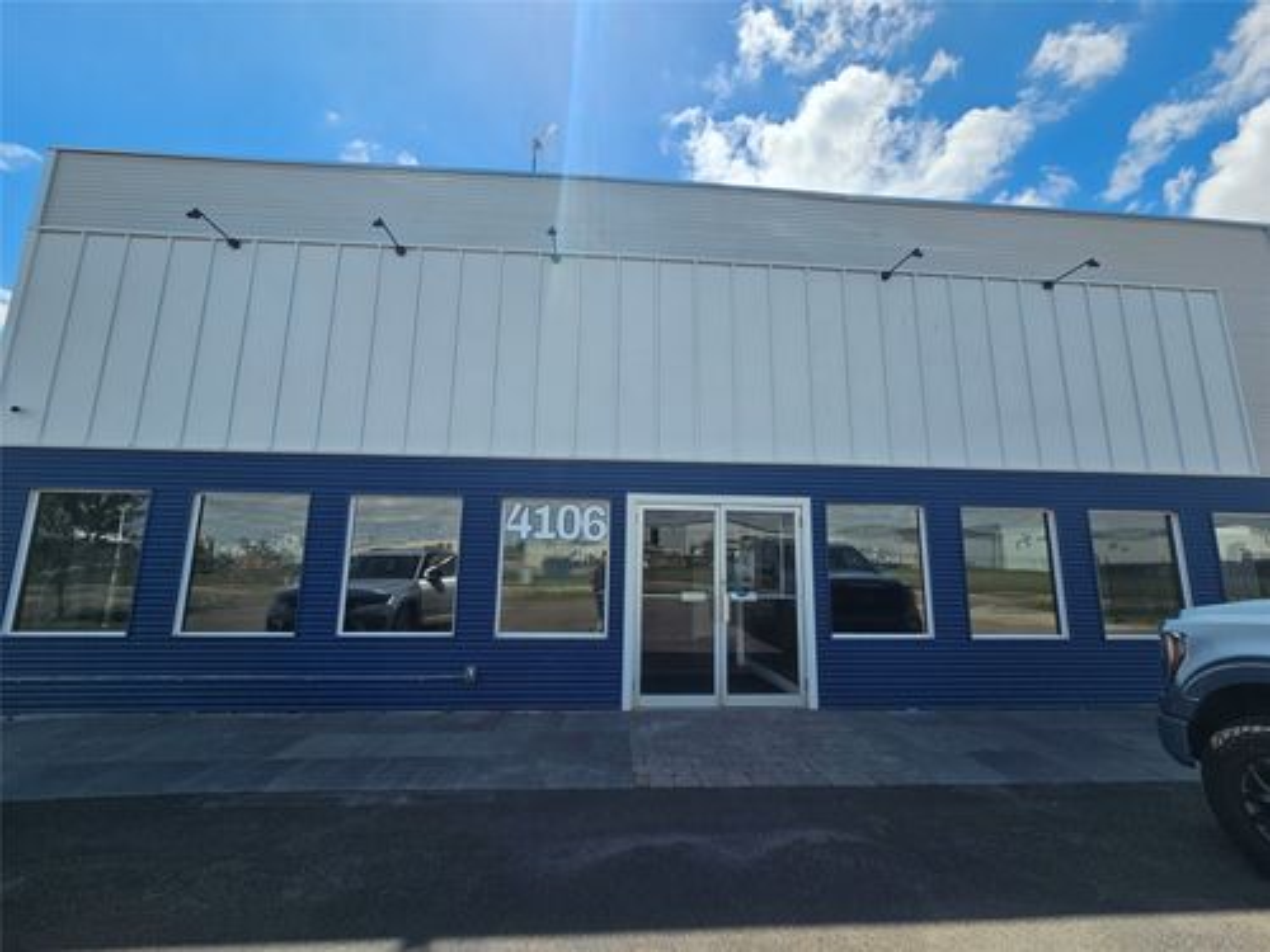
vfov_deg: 89.9
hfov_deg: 106.2
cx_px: 635
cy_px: 476
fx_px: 477
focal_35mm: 13
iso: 50
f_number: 2.2
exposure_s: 1/2378
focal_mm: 2.2
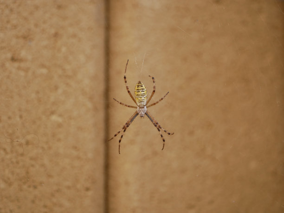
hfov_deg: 32.2
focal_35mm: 60
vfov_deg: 24.4
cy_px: 106
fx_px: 493
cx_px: 142
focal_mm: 30
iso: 200
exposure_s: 1/160
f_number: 3.2
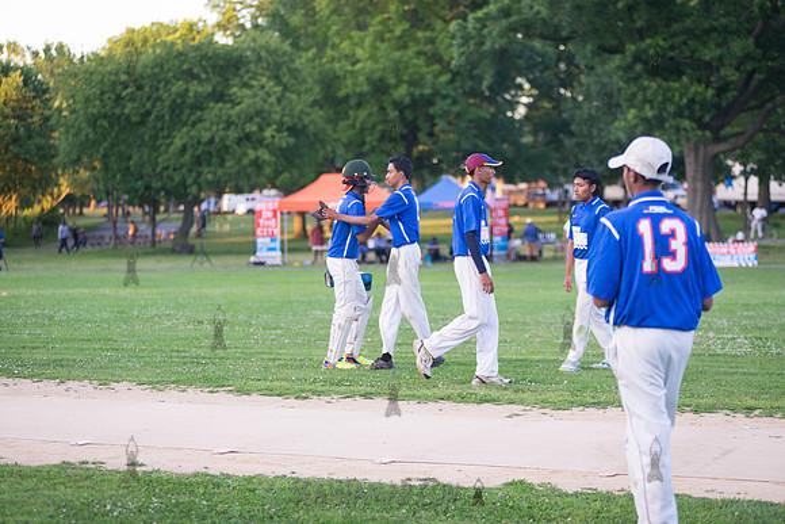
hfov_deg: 20.4
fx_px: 2181
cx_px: 392
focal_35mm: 100
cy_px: 262
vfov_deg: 13.7
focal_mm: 100
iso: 1600
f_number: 2.8
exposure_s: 1/800
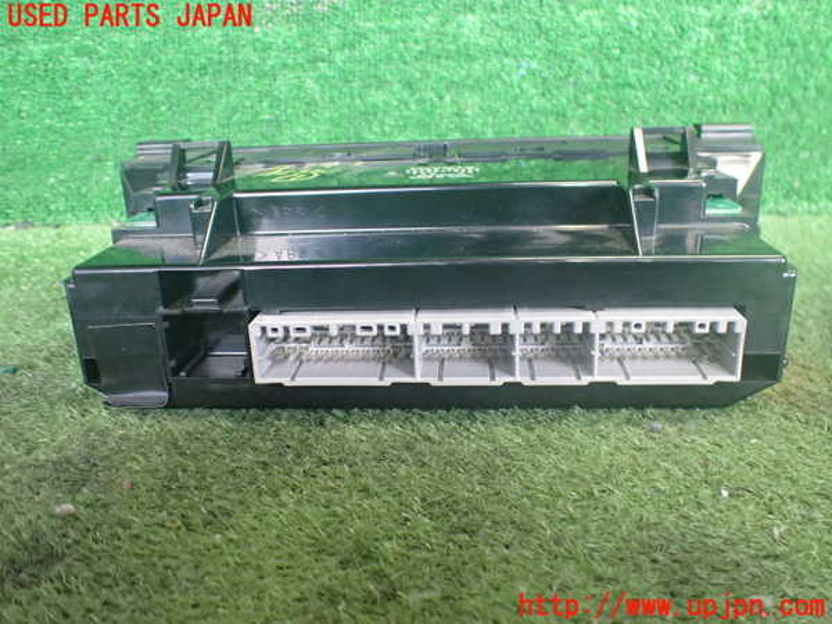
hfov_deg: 60.0
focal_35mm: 30
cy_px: 312
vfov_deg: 46.8
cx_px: 416
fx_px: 721
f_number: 2.3
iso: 800
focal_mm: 5.4
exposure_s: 1/60
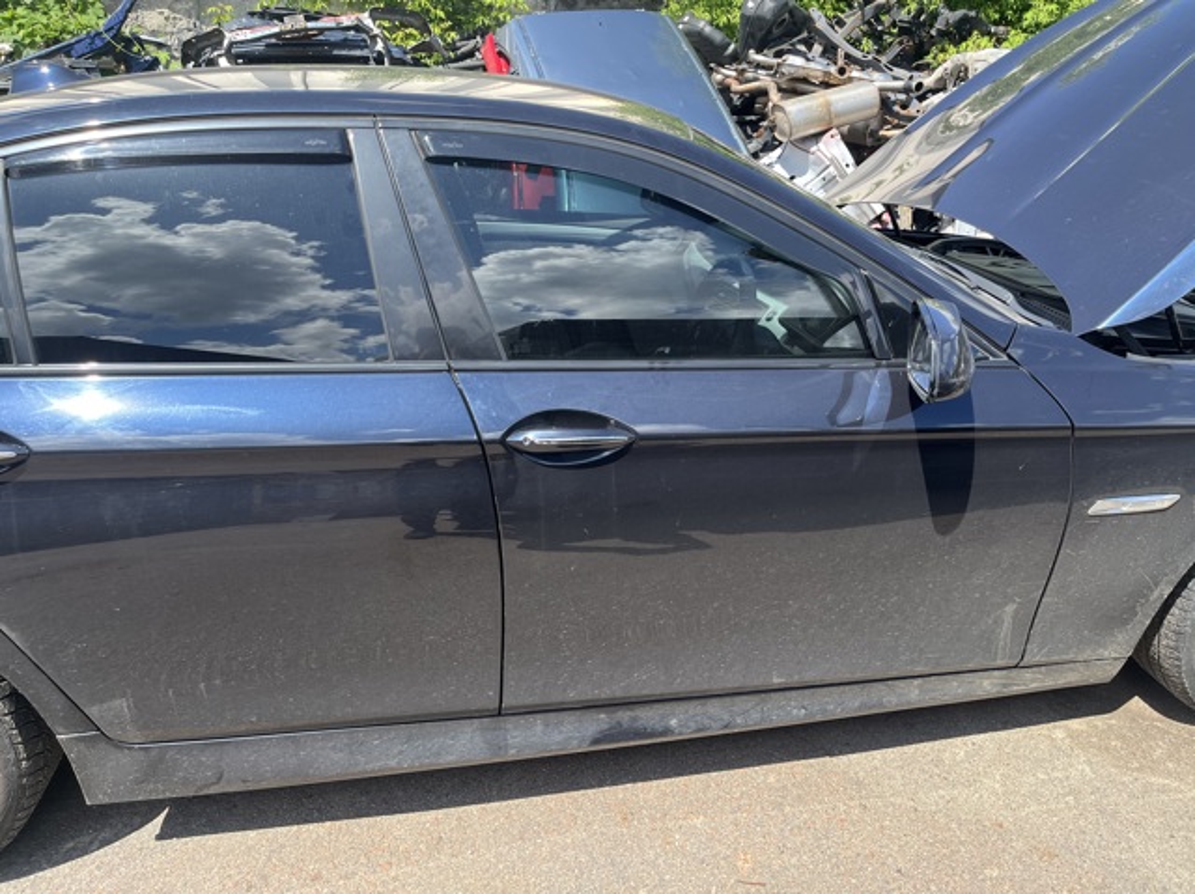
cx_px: 598
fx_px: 897
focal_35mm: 26
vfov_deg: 53.0
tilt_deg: -22.5
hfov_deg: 67.3
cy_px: 447
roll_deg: +0.5
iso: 50
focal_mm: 5.1
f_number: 1.6
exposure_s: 1/777
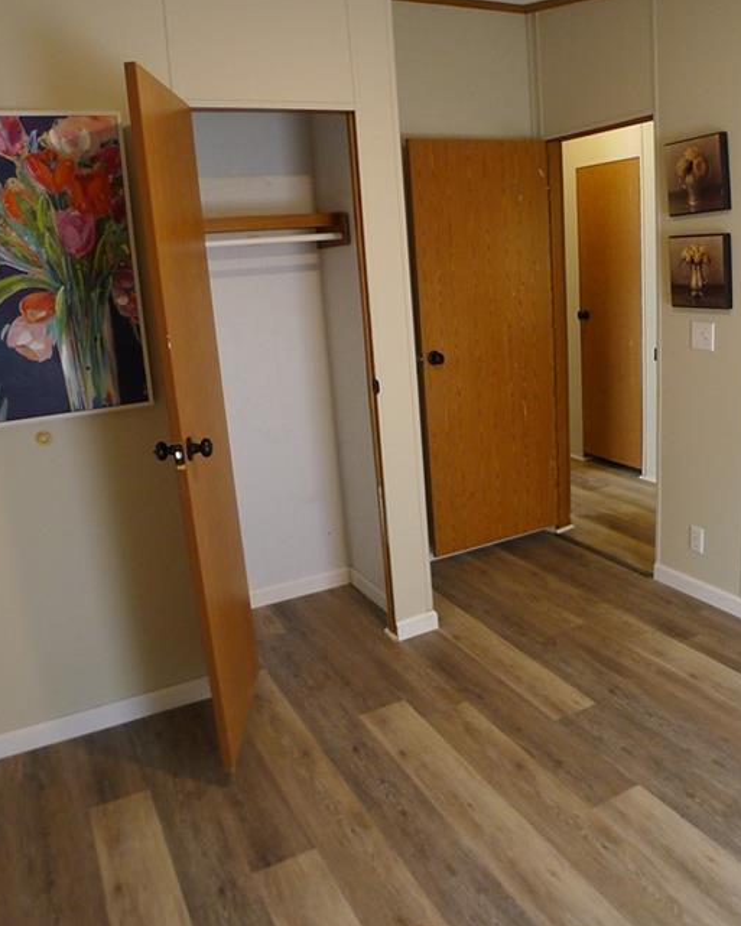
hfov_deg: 41.0
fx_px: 987
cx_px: 432
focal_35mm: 36
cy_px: 440
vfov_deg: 50.3
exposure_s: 1/60
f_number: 2
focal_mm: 5.1
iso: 250
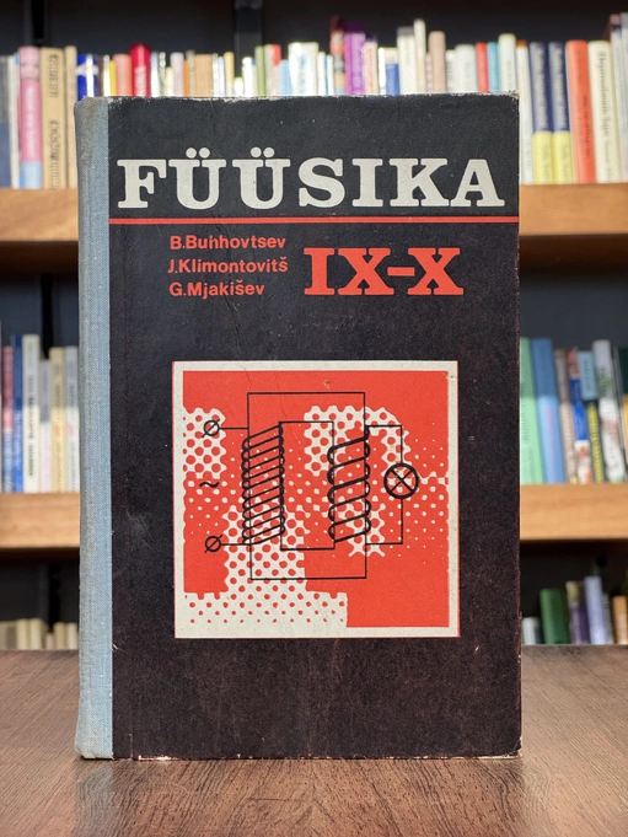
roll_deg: -0.8
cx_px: 314
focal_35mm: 77
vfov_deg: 25.3
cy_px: 418
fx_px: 1862
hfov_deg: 19.1
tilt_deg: -0.5
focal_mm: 9
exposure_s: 1/60
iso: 250
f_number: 2.8
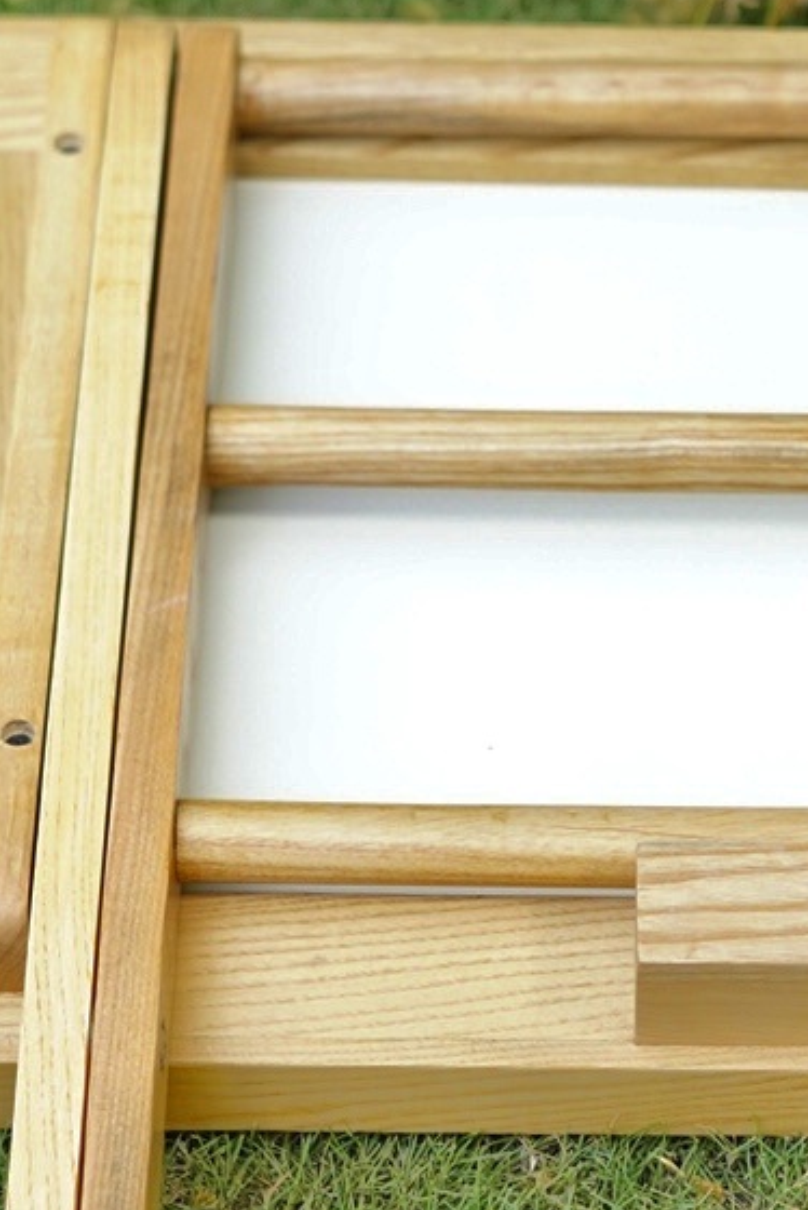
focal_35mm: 150
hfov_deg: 9.1
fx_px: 5043
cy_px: 802
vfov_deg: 13.7
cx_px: 853
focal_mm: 35
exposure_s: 1/160
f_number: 2
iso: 320
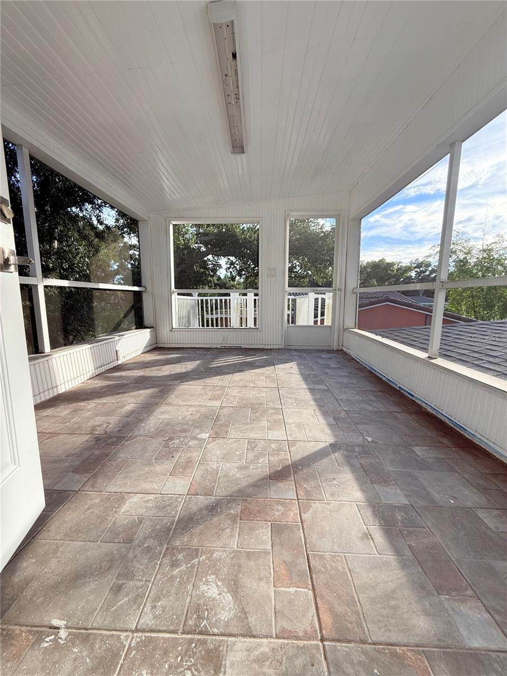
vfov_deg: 102.1
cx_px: 254
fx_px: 273
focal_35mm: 14
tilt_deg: -7.2
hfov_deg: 85.7
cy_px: 338
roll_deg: -0.6
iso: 64
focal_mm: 2.22
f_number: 2.2
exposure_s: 1/376
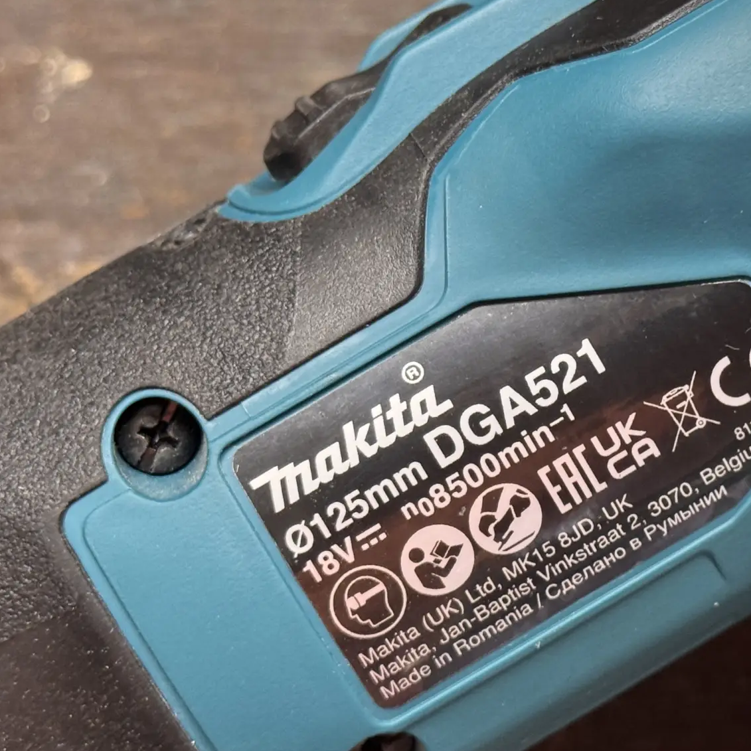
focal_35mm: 96
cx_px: 552
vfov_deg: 18.1
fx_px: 2356
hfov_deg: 18.0
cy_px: 396
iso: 200
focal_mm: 6.76
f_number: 1.78
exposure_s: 1/60
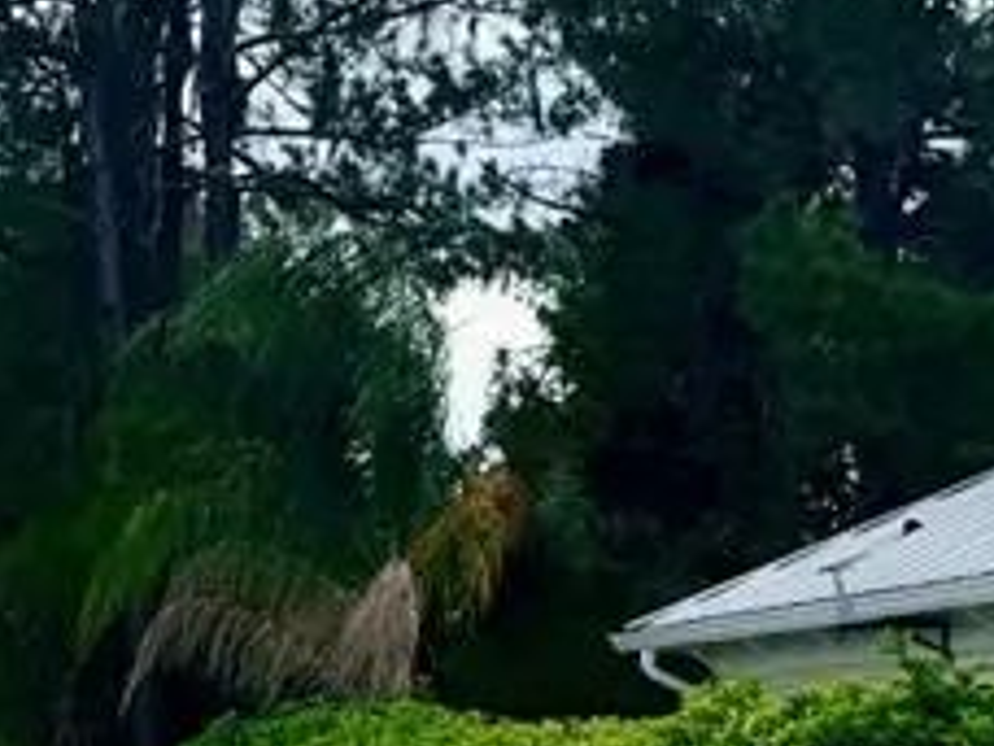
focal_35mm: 108
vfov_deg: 13.7
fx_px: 3101
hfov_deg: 15.7
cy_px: 506
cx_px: -776
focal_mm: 6.76
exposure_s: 1/7353
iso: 80
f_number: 1.78
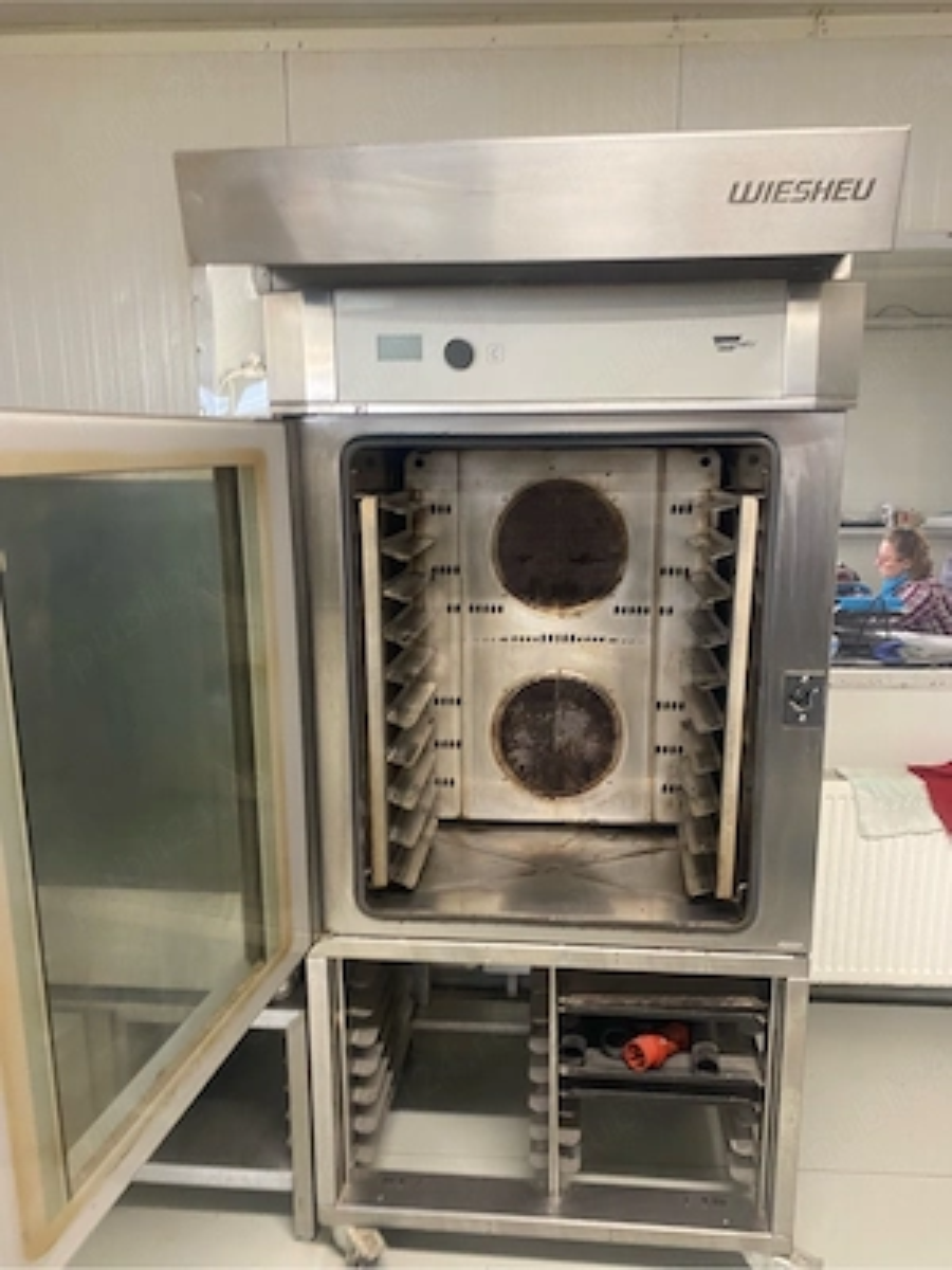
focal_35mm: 26
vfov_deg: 67.3
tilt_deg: -11.6
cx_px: 476
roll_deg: +1.1
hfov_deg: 53.1
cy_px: 635
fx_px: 953
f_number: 1.8
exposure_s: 1/50
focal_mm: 4.25
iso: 160
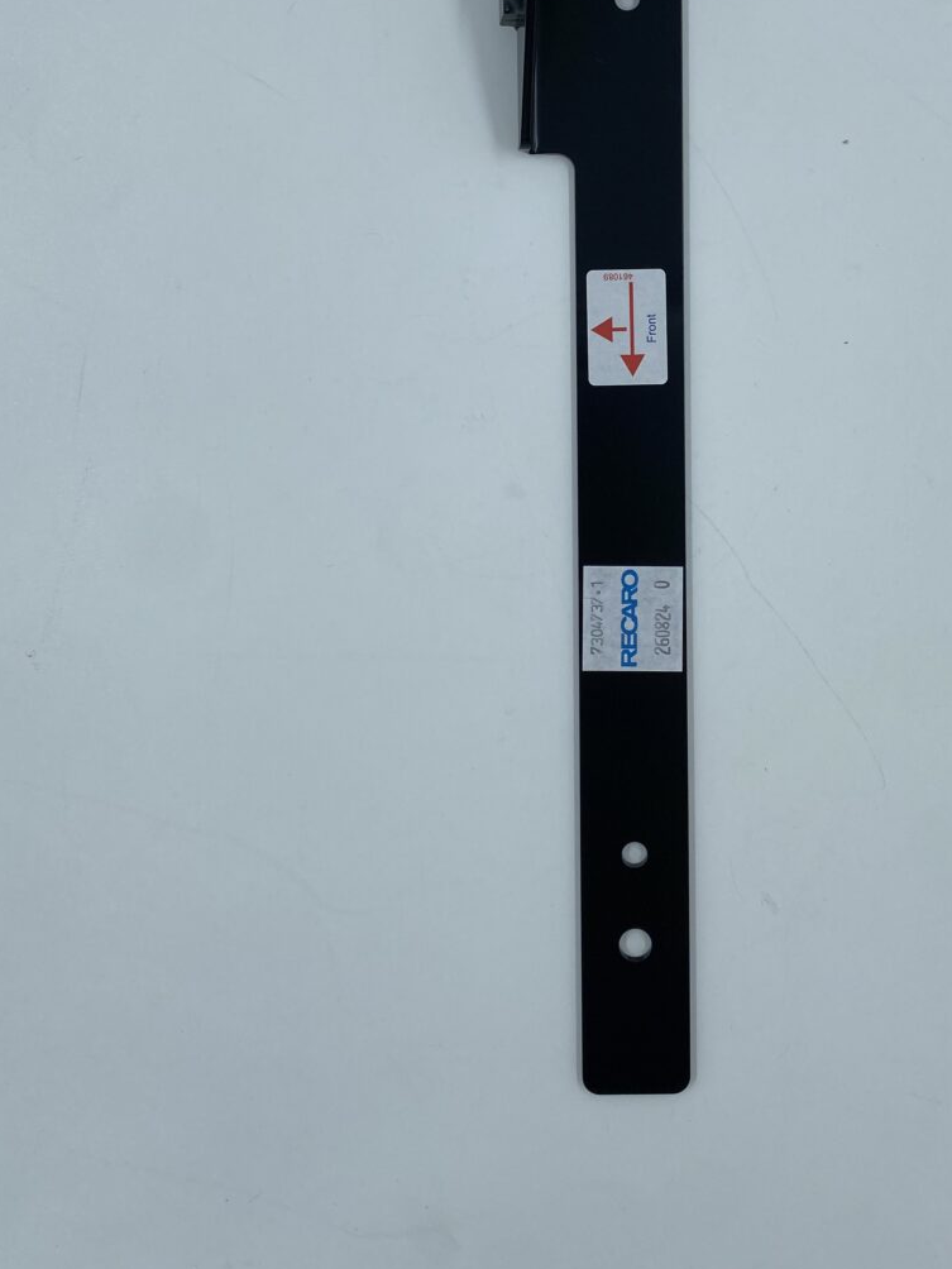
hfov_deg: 37.4
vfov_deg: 48.0
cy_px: 403
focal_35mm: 38
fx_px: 1393
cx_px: 608
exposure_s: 1/927
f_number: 1.8
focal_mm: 4.25
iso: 32
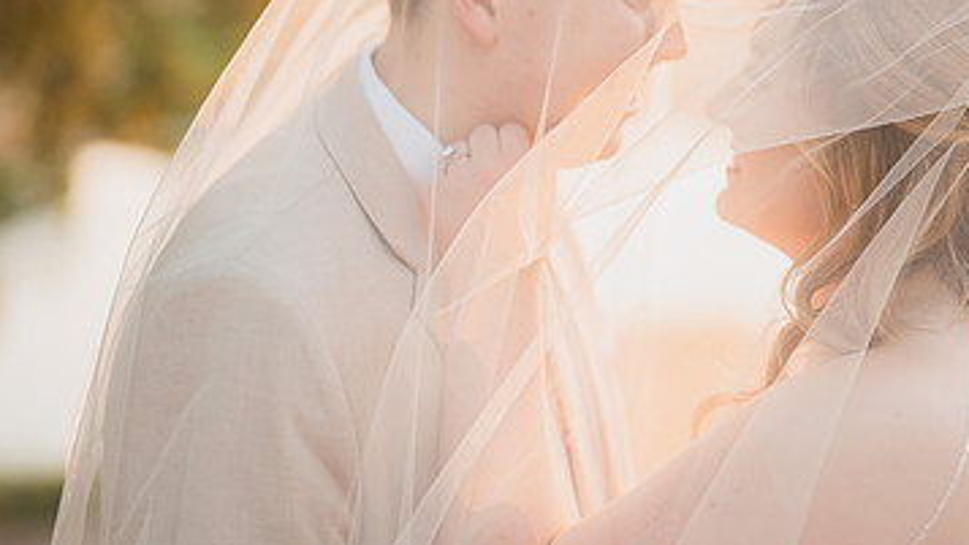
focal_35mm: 85
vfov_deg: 14.2
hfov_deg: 25.0
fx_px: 2184
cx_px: 565
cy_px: 132
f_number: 1.2
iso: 125
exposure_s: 1/400
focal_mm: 50
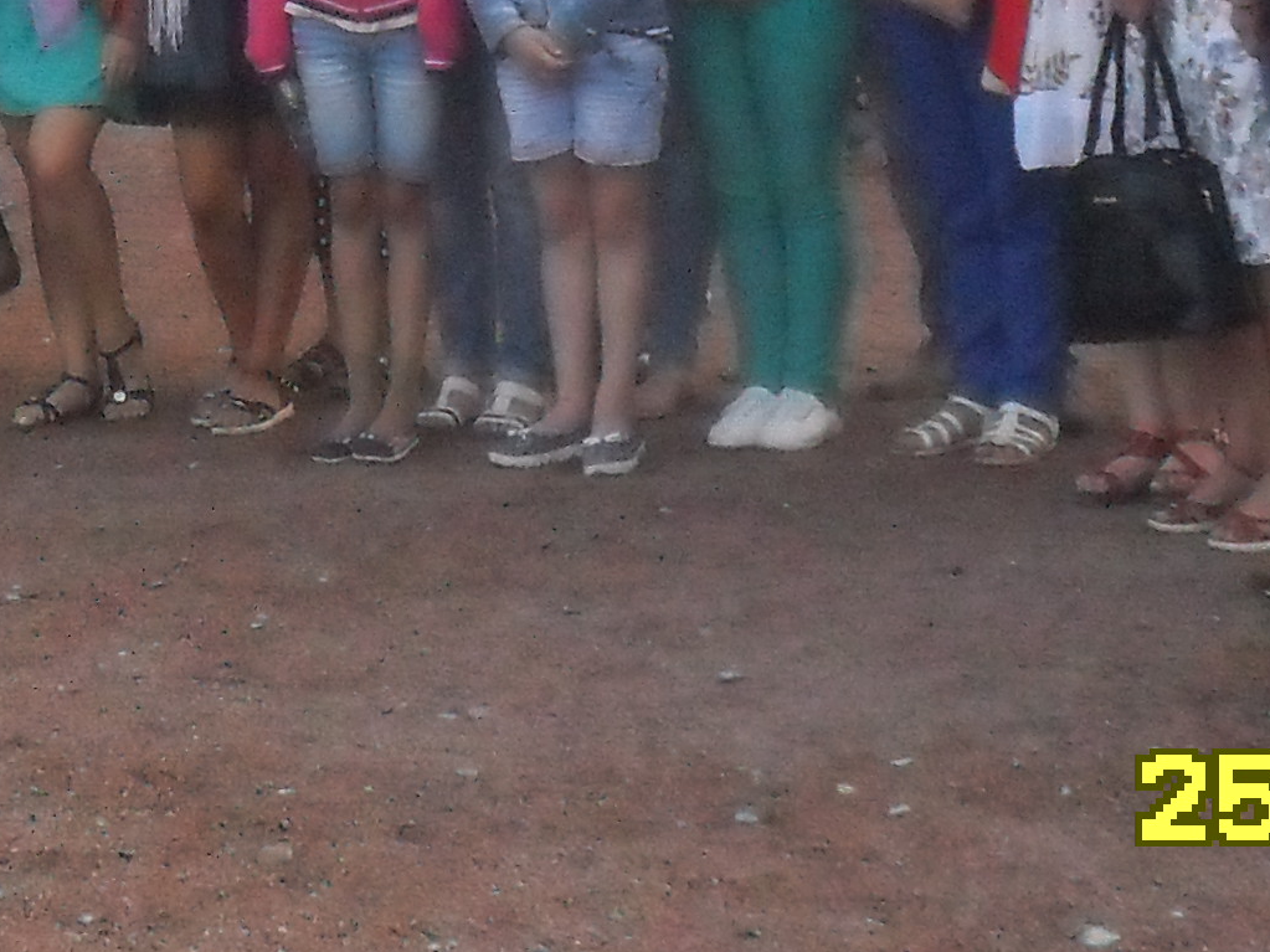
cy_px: -573
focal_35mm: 132
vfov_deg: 10.7
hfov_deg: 14.5
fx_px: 4842
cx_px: -222
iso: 400
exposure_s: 1/45
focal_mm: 6.6
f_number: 4
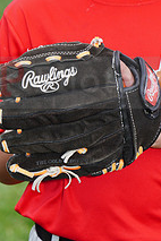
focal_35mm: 544
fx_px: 3649
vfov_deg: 3.8
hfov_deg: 2.5
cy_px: 72
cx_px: 116
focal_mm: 200
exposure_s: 1/250
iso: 200
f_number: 9
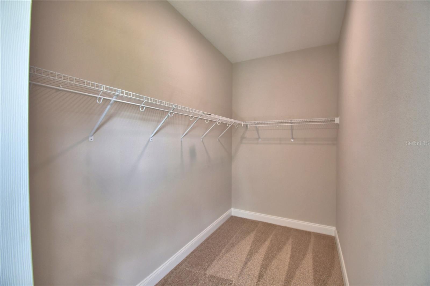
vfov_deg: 77.3
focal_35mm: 15
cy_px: 143
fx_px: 179
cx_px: 215
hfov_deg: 100.4
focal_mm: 10
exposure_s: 1/50
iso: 400
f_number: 4.5
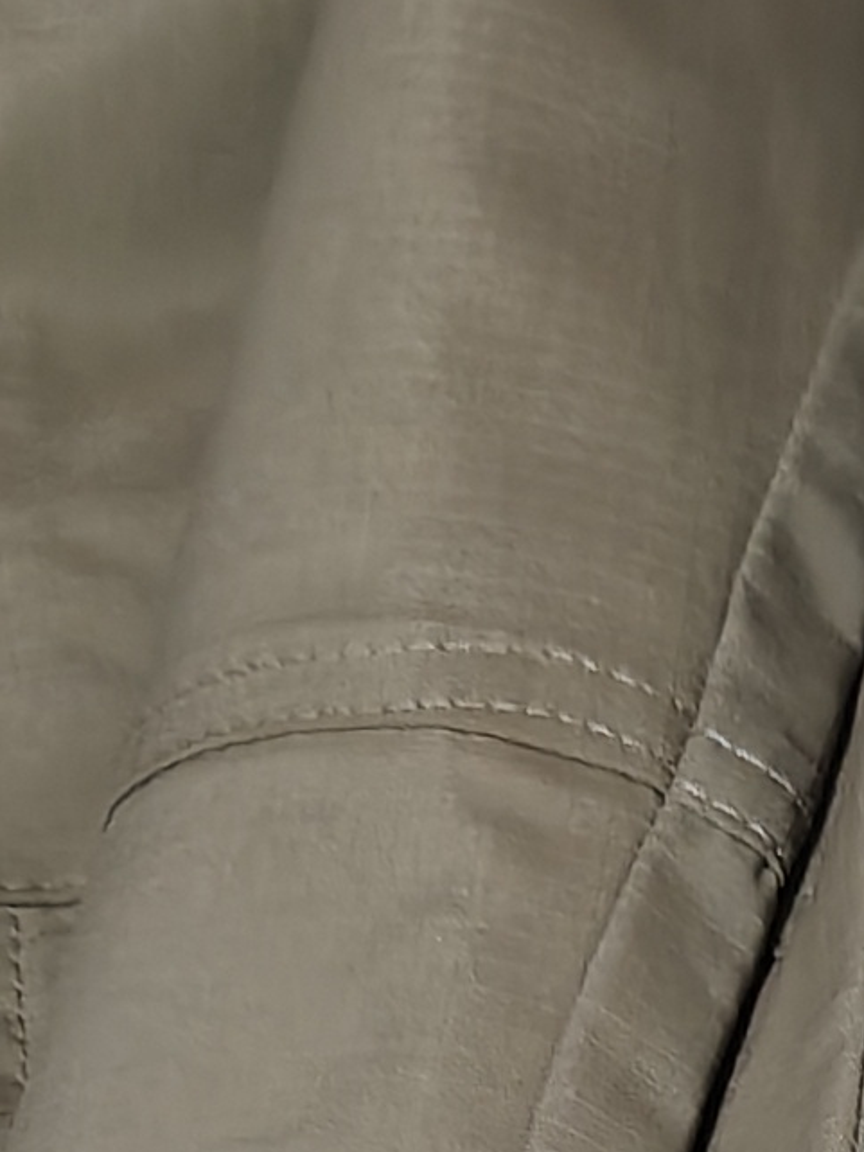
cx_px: 1953
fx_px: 4890
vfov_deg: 12.3
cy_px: 2083
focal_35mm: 147
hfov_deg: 9.2
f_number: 1.88
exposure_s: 1/133
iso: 627
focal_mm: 5.56
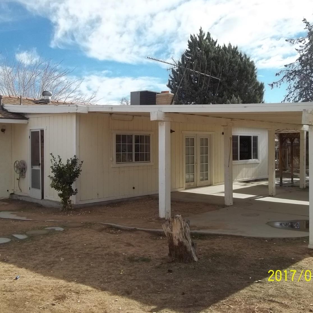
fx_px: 389
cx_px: 152
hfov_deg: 43.9
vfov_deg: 43.9
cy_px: 156
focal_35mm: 38
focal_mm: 5.7
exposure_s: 1/125
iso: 64
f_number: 8.8
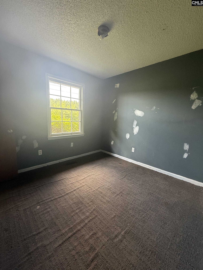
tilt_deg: -11.5
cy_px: 135
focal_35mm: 14
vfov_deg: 102.1
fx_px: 109
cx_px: 102
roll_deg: -1.7
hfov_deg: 85.7
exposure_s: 1/99
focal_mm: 2.22
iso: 320
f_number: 2.2
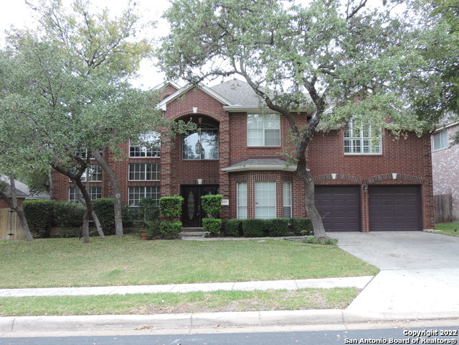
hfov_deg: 60.0
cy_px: 172
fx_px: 398
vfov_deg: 46.8
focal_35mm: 30
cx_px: 230
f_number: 3.1
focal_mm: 5.3
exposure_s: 1/100
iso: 80
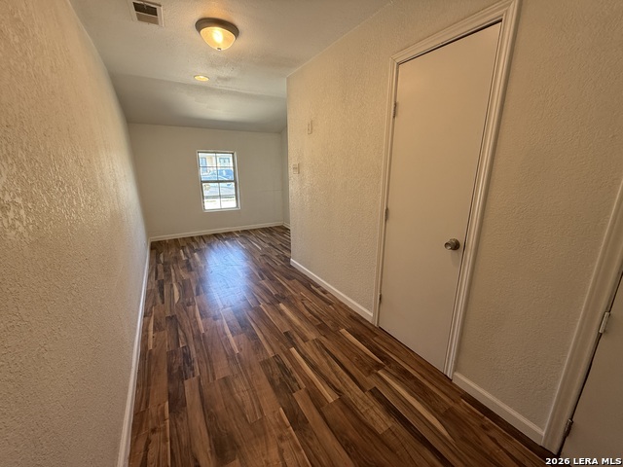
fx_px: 252
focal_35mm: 14
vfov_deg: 85.7
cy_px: 234
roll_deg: +0.8
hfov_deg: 102.1
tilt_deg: -15.2
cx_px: 312
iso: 125
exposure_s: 1/99
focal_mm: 2.22
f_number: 2.2
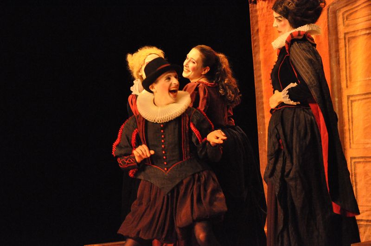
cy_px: 123
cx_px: 186
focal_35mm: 128
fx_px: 1312
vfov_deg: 10.7
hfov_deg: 16.1
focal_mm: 85
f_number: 5.6
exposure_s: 1/60
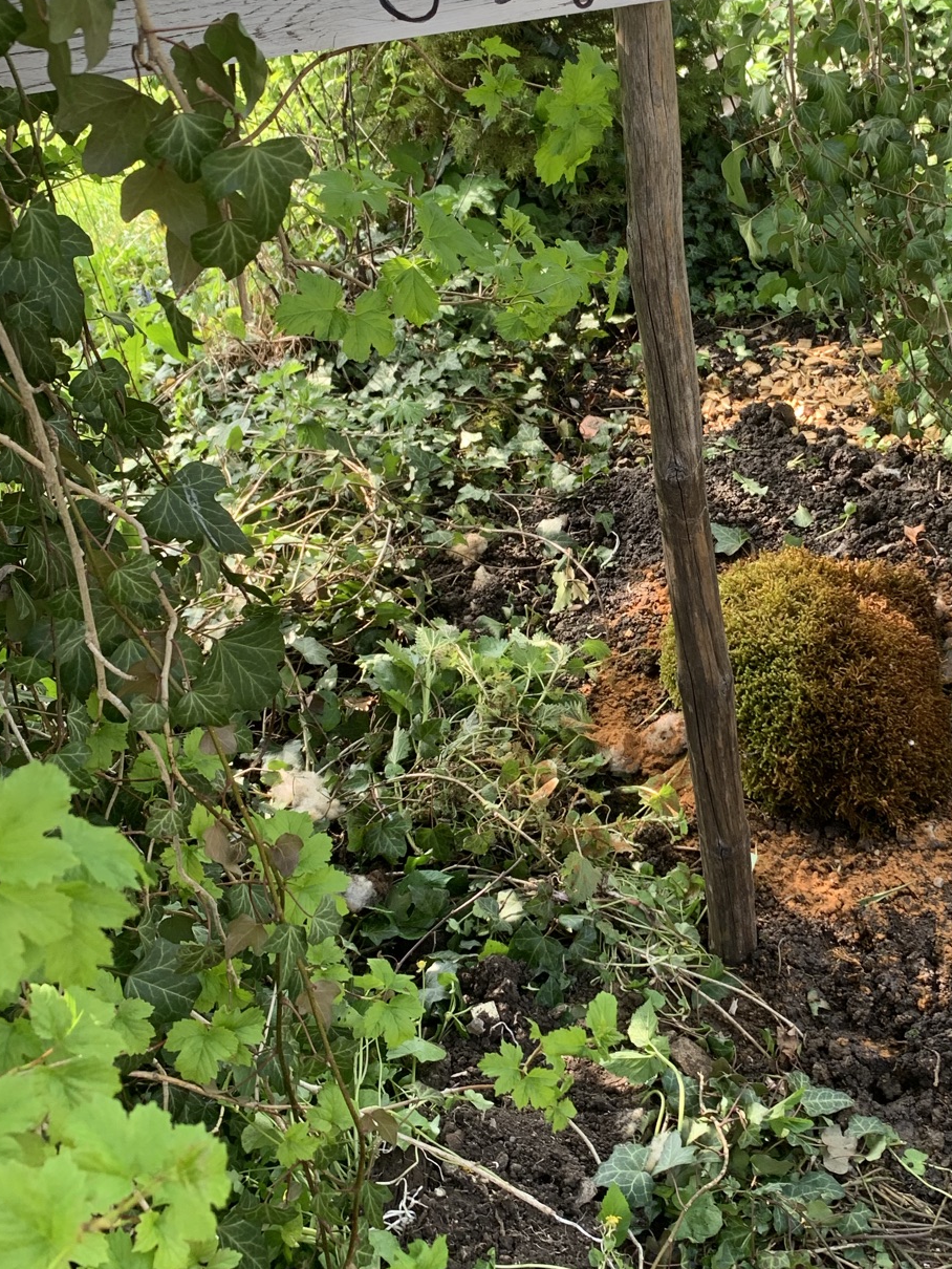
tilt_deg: -33.7
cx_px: 709
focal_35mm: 44
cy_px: 533
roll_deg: +6.4
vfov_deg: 42.8
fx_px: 1613
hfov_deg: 32.3
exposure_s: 1/122
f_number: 1.8
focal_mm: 4.25
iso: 40
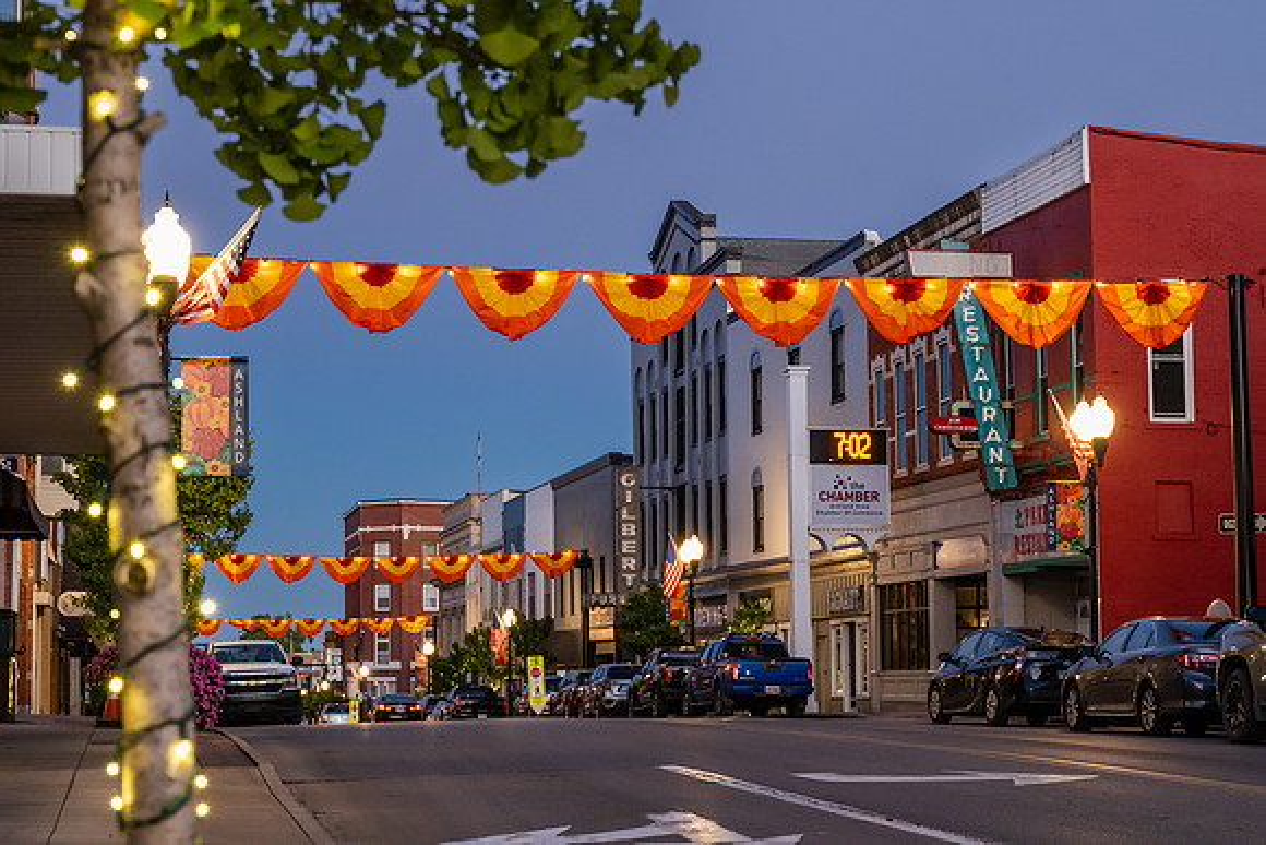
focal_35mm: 72
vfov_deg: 18.9
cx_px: 633
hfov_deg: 28.1
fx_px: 2532
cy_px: 422
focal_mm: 72
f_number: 8
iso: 2000
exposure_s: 1/40
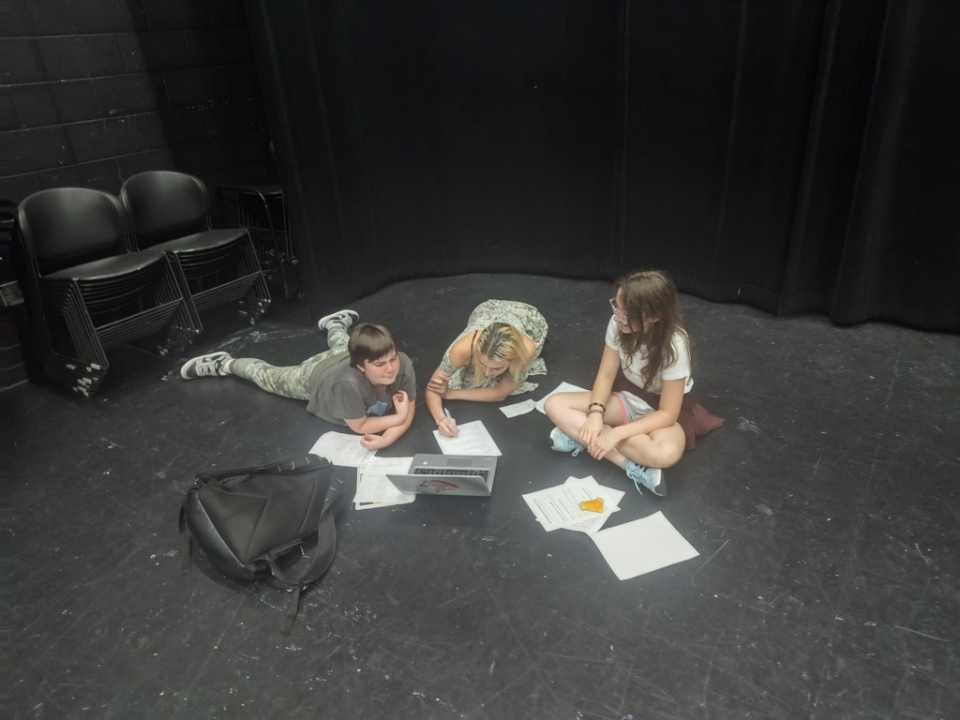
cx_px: 480
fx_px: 638
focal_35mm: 23
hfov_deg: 73.9
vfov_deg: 58.9
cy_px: 360
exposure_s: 1/15.2
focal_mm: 5.56
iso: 553
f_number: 1.8
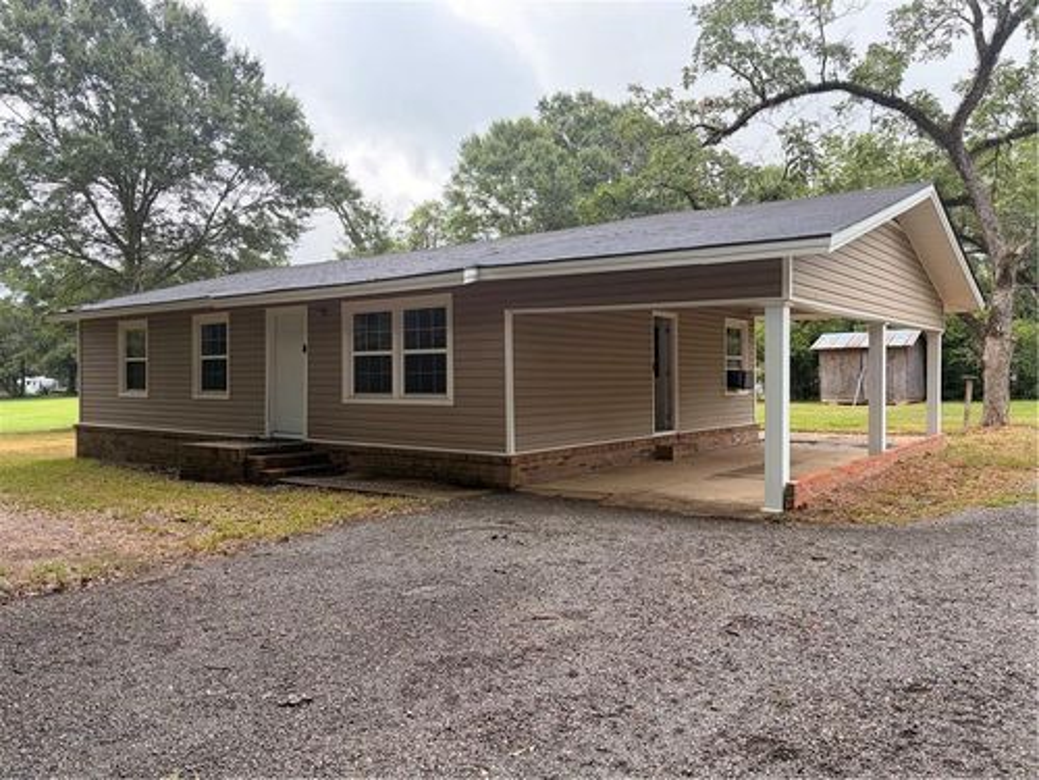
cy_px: 390
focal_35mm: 26
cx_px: 520
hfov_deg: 67.3
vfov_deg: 53.1
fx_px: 780
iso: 64
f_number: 1.6
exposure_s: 1/566
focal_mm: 5.96
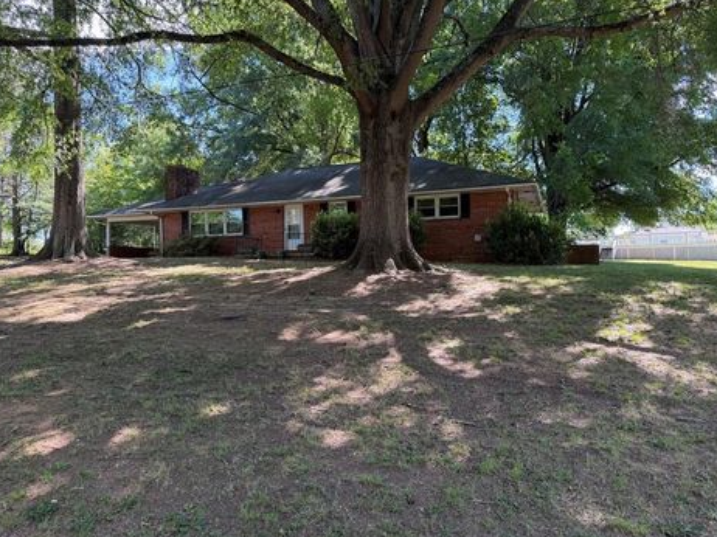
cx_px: 349
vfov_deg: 53.0
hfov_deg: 67.3
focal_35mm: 26
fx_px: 538
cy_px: 257
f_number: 1.78
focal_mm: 6.76
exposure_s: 1/241
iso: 80
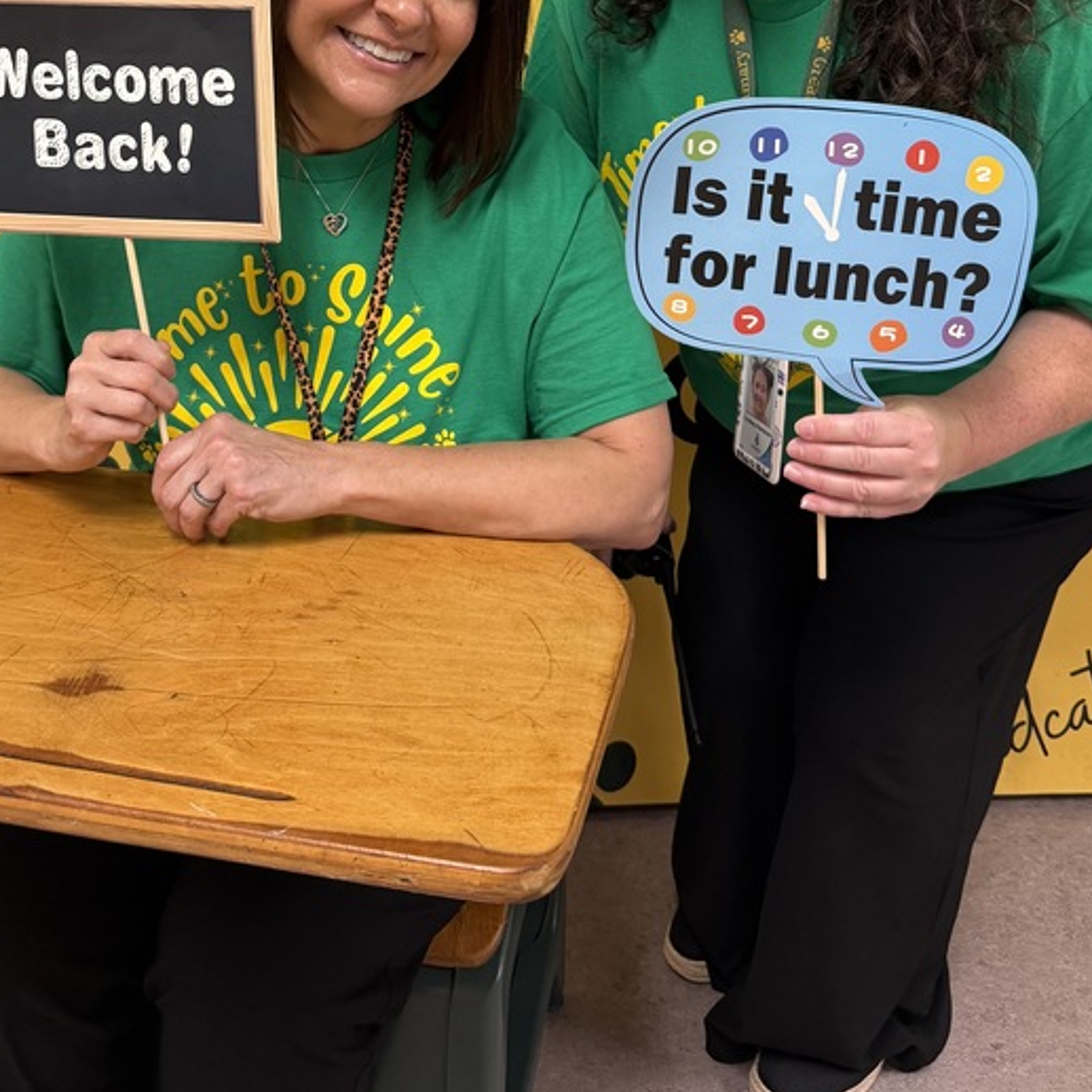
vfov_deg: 37.3
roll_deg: -1.2
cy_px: 101
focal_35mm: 42
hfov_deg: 40.0
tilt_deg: -16.0
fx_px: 1499
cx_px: 547
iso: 250
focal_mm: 6.76
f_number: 1.78
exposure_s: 1/60
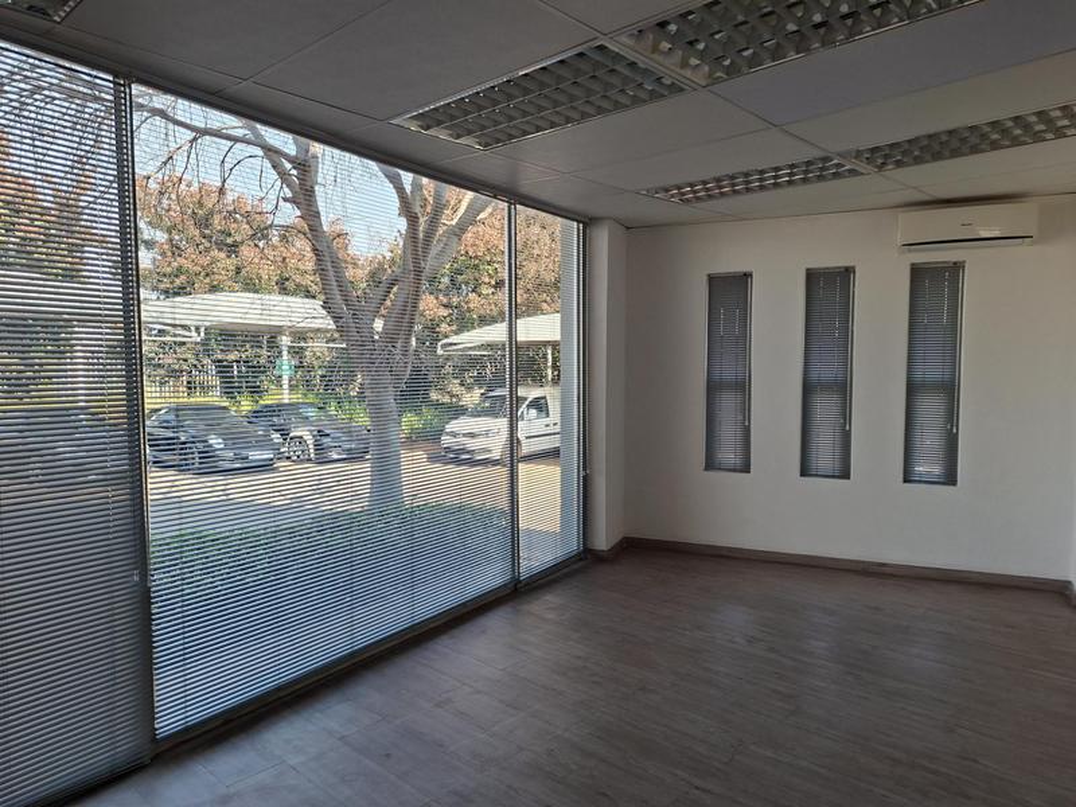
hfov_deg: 73.9
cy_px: 404
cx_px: 538
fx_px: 715
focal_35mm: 23
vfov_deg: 58.9
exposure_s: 1/240
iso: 40
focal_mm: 5.54
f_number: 1.8
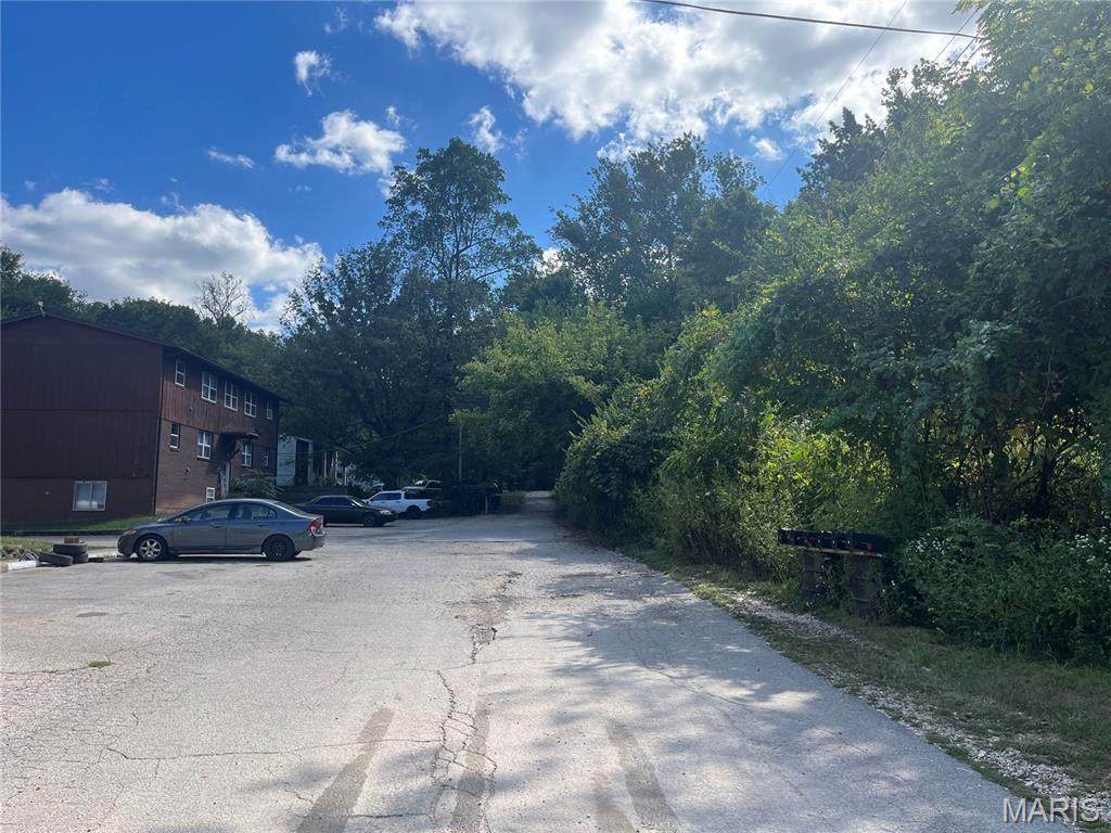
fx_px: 834
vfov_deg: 53.1
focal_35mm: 26
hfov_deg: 67.3
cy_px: 416
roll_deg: -0.5
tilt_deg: +6.1
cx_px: 556
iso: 50
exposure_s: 1/2062
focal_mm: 5.1
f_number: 1.6
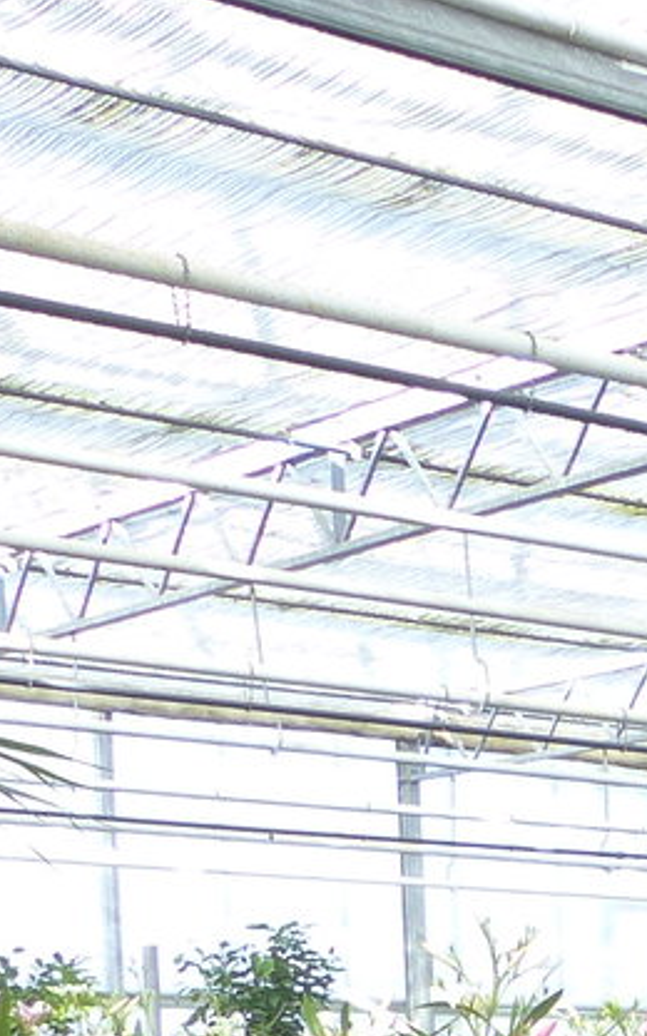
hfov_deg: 11.4
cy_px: 1424
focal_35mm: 102
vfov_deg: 18.6
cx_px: 1346
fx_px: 2878
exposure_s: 1/60
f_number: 2.8
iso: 200
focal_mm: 4.5
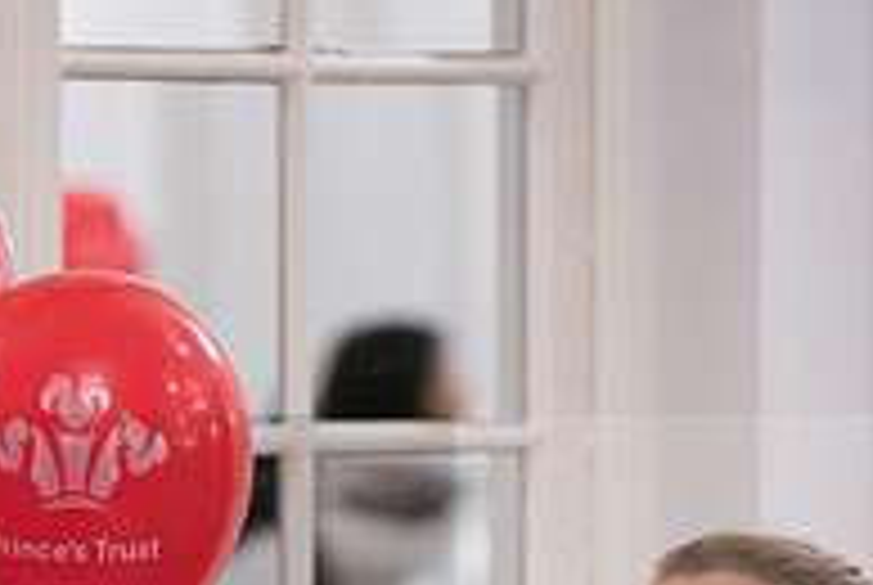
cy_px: 903
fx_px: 9496
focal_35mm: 391
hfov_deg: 5.3
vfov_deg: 3.5
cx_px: 354
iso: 3200
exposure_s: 1/125
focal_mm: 119
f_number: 2.8
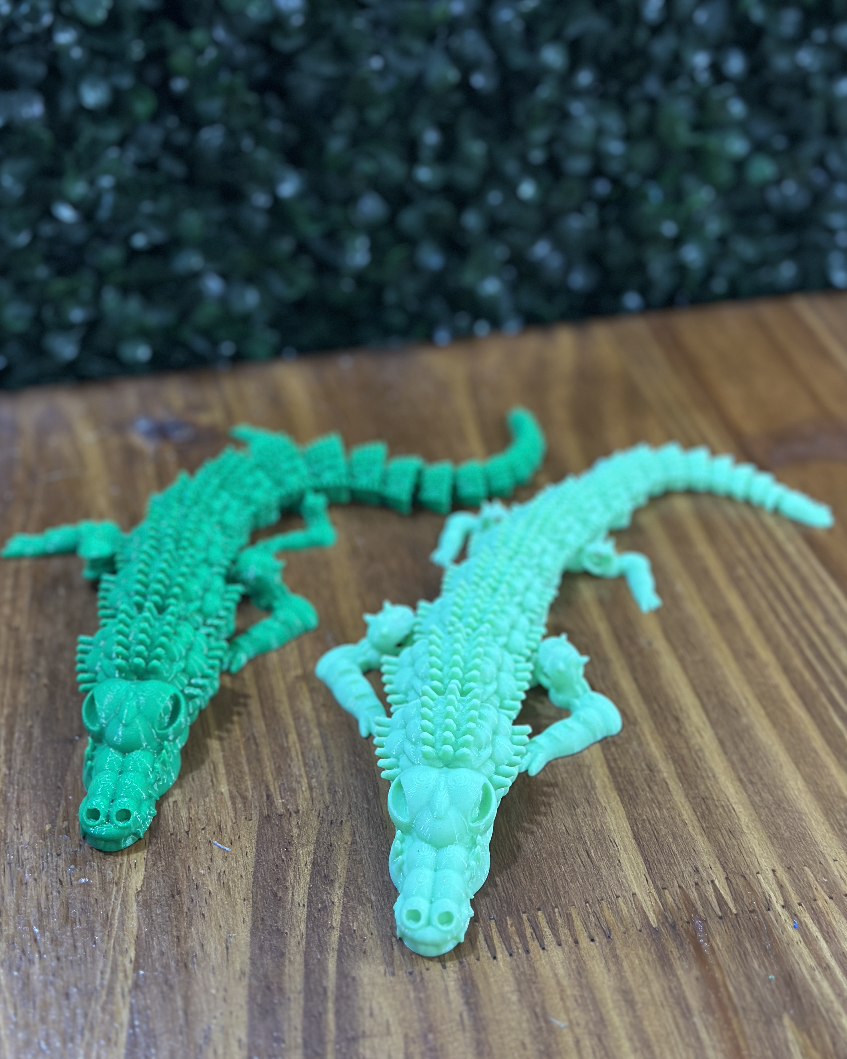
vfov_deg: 36.6
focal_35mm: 51
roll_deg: -0.4
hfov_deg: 29.7
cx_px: 420
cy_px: 495
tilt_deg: -36.3
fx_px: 1598
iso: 320
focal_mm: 6.86
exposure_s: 1/50
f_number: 1.78
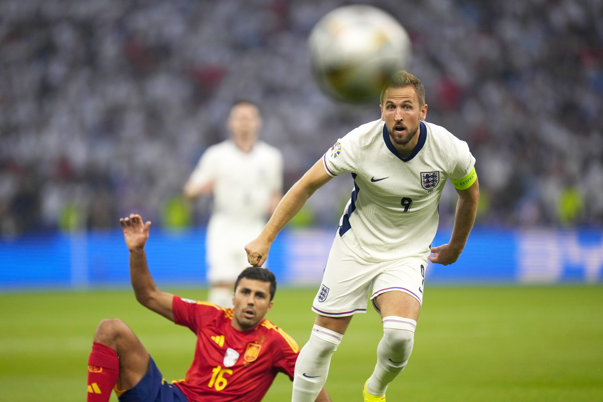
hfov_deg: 5.2
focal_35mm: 400
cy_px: 201
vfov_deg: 3.4
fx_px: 6699
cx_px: 302
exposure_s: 1/2500
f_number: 2.8
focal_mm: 400
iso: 1250
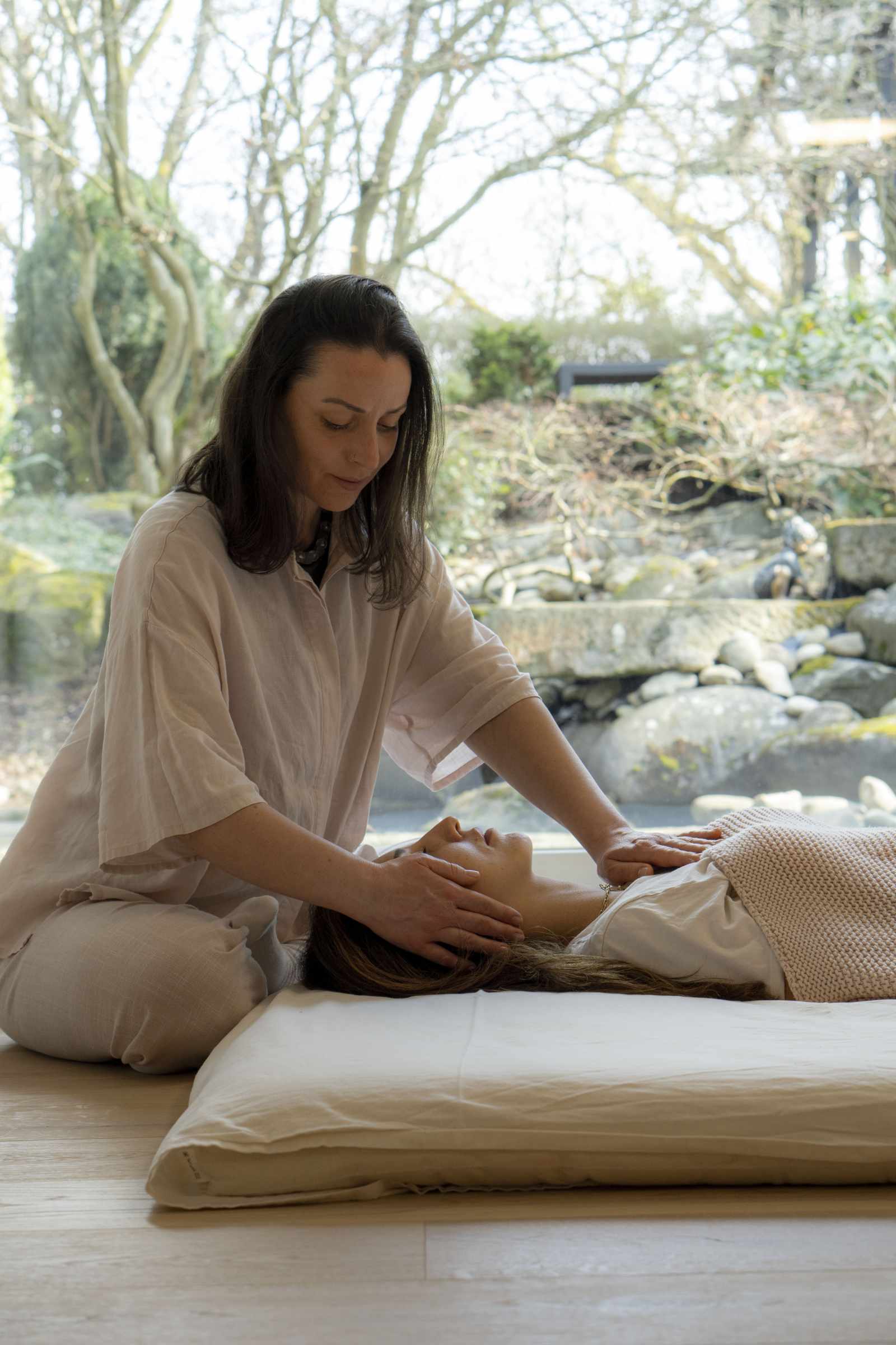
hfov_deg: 18.2
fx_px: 2800
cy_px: 672
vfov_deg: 27.0
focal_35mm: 75
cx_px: 448
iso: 500
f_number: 5
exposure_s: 1/100
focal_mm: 50
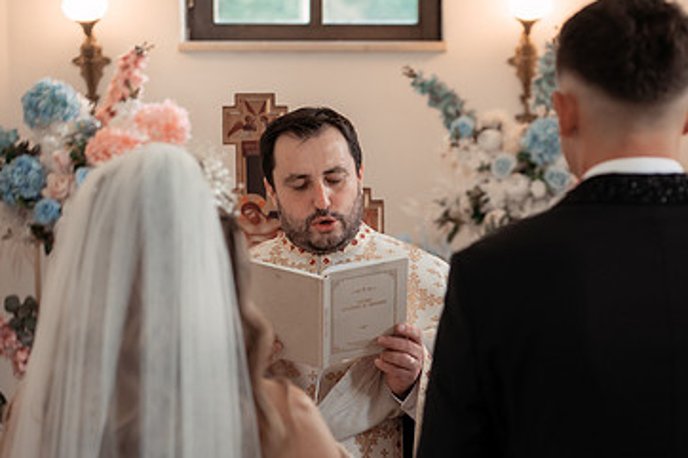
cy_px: 327
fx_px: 2292
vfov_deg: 11.4
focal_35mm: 120
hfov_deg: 17.0
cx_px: 488
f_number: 3.2
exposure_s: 1/250
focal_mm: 75
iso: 1600
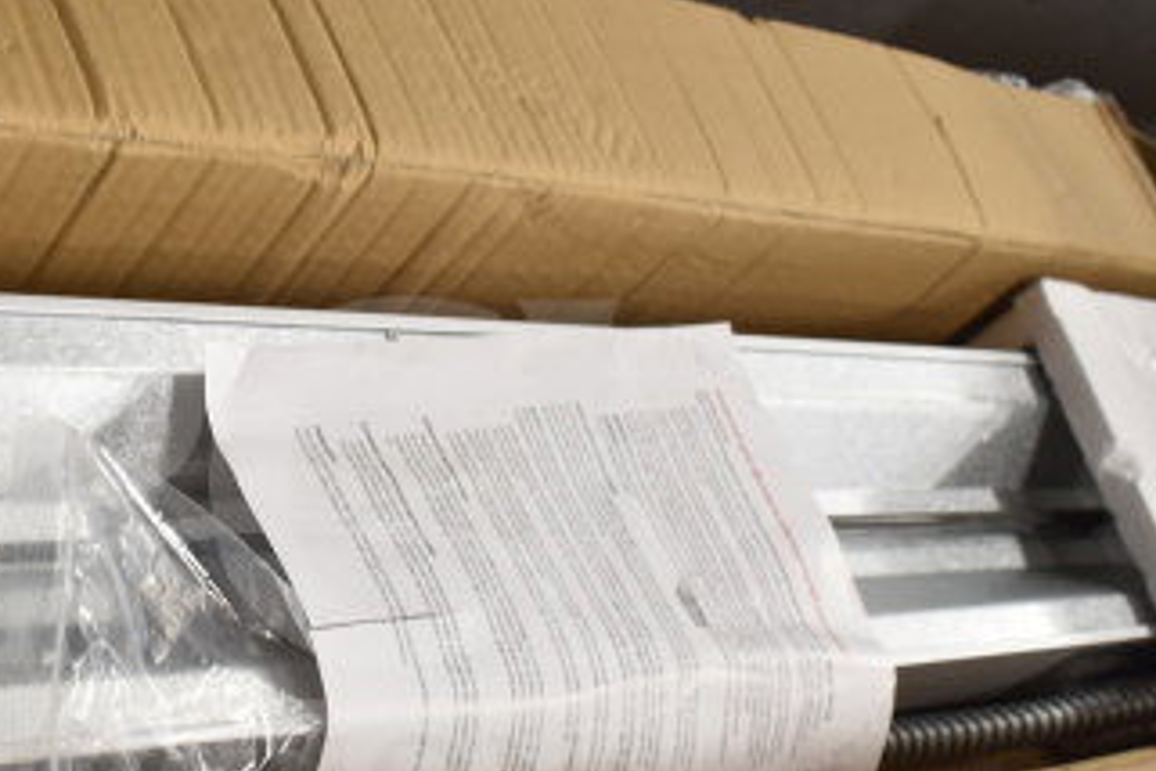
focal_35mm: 57
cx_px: 295
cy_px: 585
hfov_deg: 34.4
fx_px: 1830
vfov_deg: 23.5
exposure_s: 1/30
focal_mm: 20
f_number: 3.8
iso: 720
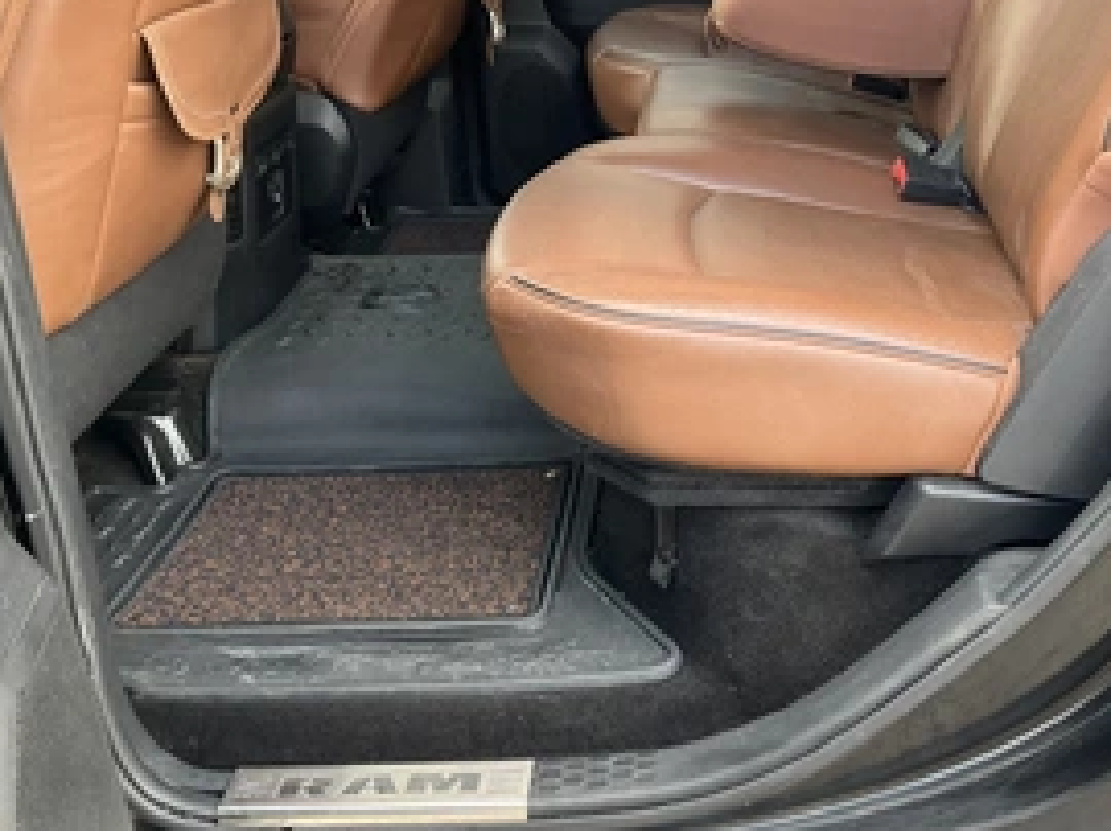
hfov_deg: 43.2
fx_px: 1379
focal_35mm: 43
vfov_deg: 33.5
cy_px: 411
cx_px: 757
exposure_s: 1/122
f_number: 1.8
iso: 64
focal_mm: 3
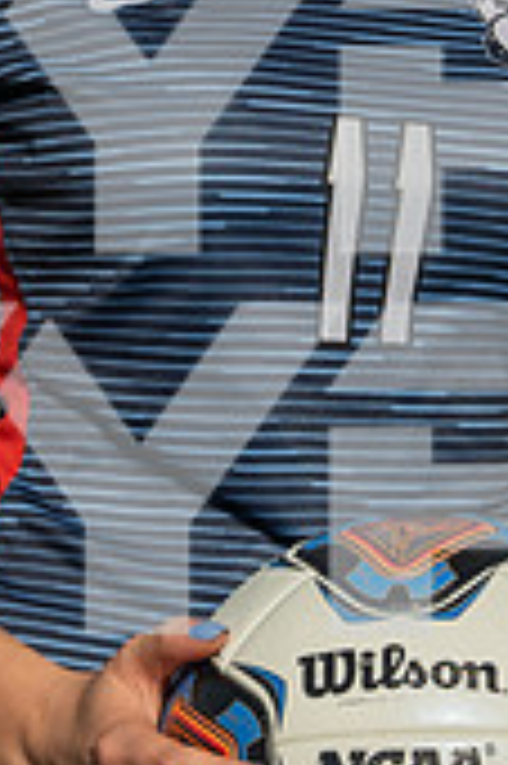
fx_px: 3711
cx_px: 123
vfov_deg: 11.7
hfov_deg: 7.8
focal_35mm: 175
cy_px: 90
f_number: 4.5
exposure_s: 1/250
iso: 200
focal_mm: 44
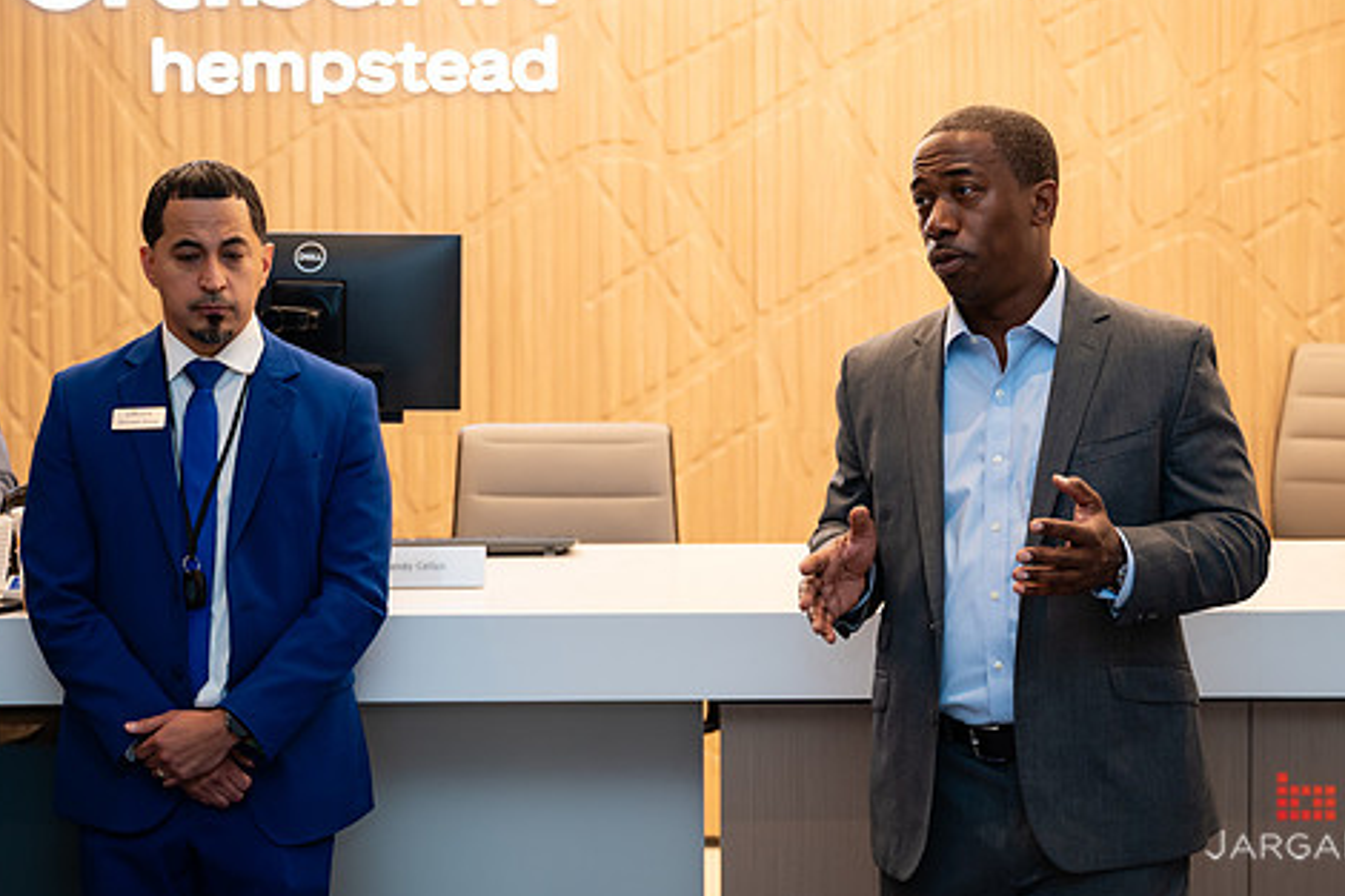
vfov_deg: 20.0
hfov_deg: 29.7
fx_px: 2540
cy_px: 353
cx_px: 675
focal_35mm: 68
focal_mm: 53
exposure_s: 1/200
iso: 500
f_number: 3.2
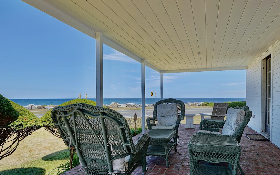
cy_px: 108
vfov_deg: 64.2
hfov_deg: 91.1
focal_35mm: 18
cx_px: 144
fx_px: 137
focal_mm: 14
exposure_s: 1/160
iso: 100
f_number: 6.3
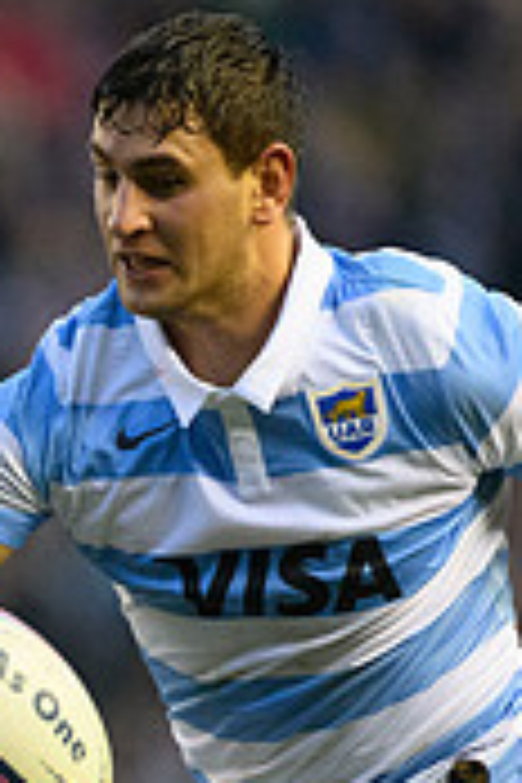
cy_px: 947
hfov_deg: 0.9
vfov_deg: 1.3
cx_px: -982
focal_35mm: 1565
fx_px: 34036
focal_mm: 400
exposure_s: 1/1250
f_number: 3.5
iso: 5000
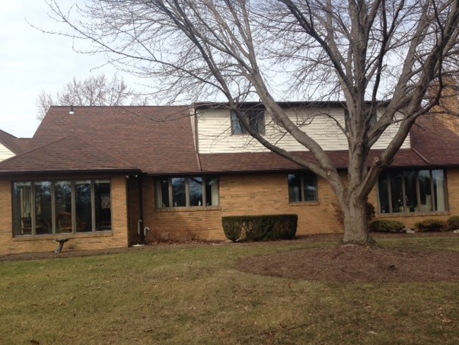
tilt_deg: +2.4
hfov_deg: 52.6
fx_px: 464
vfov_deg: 40.7
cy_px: 182
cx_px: 242
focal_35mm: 35
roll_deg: +1.1
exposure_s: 1/919
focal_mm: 4.12
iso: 50
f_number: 2.4
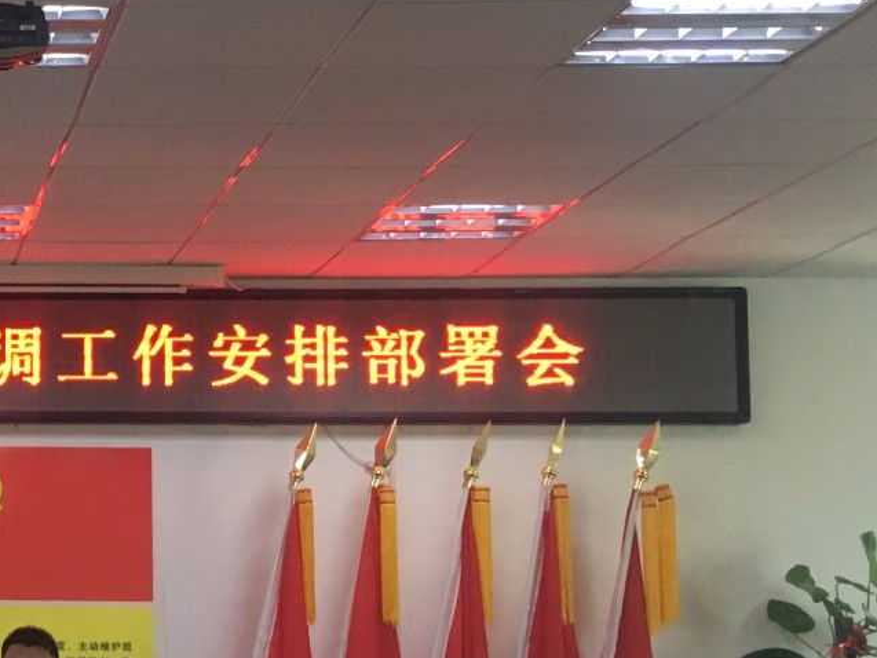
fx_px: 2306
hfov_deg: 19.6
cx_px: -300
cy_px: 468
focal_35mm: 91
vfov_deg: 16.2
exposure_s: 1/33
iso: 100
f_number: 2.2
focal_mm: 4.15
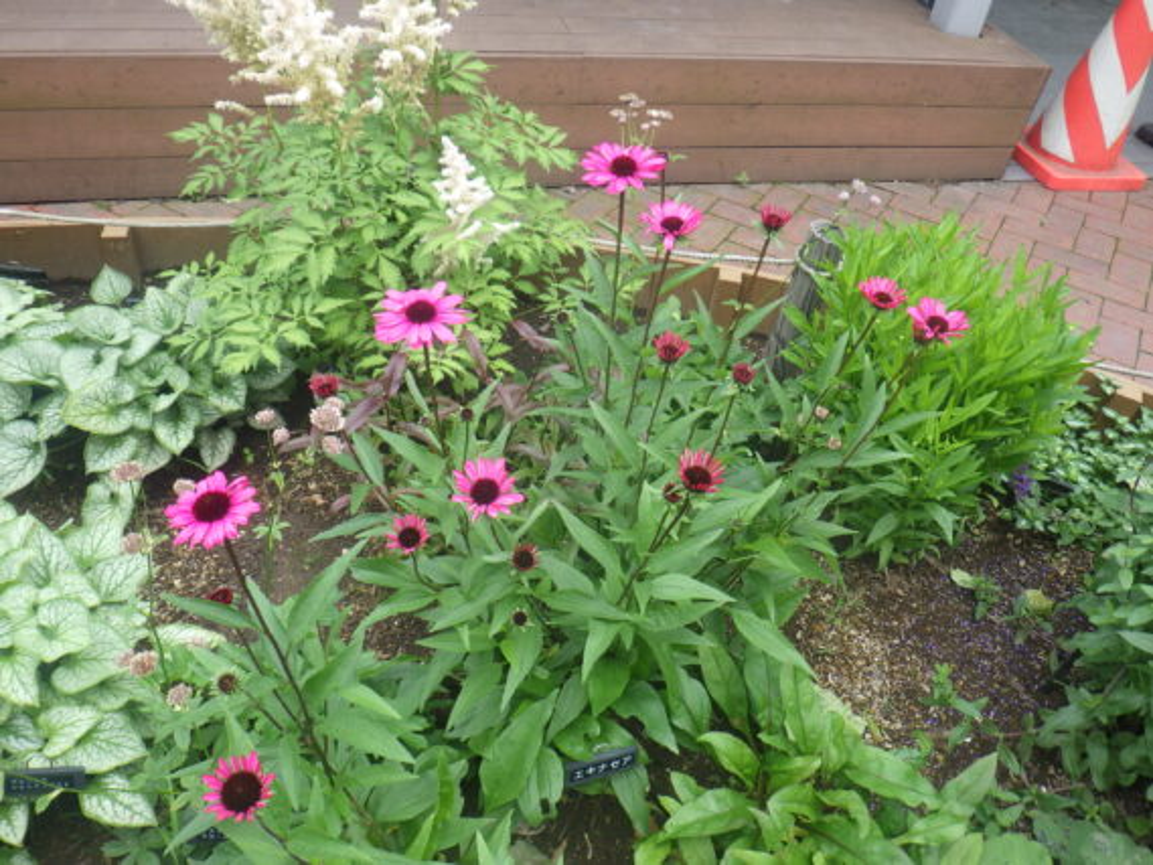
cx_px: 576
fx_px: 933
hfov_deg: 63.4
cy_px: 432
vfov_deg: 49.8
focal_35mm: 28
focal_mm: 5
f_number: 3.5
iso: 125
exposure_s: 1/160
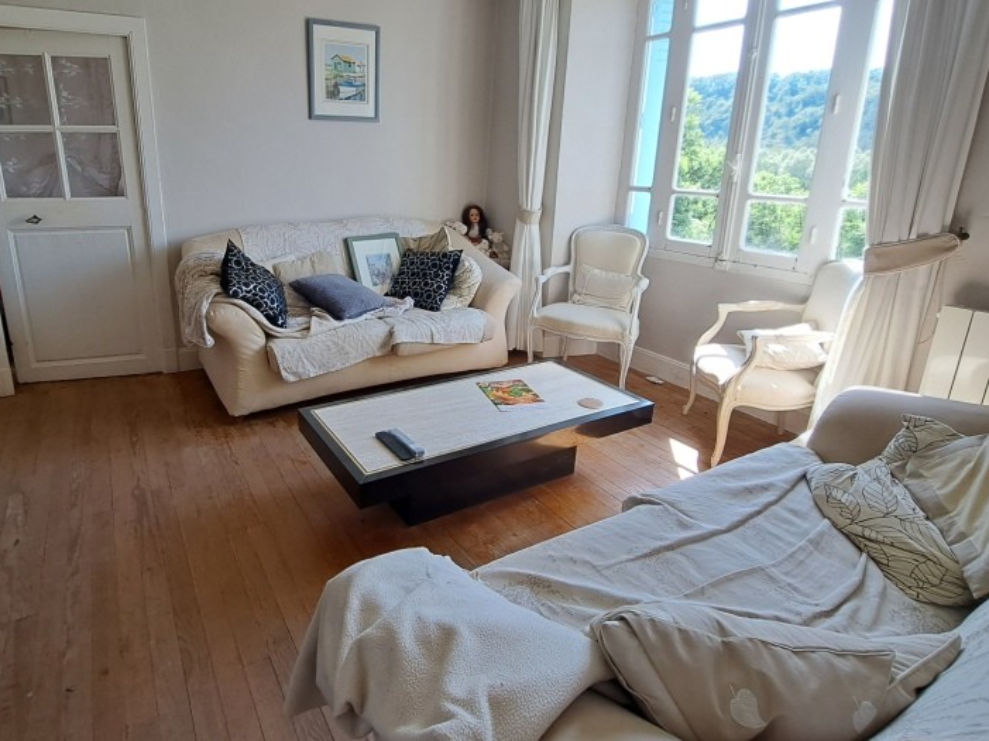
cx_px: 409
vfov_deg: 68.2
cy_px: 312
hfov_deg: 83.9
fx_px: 543
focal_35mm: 19
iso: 50
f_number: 2.2
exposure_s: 1/100
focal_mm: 1.74
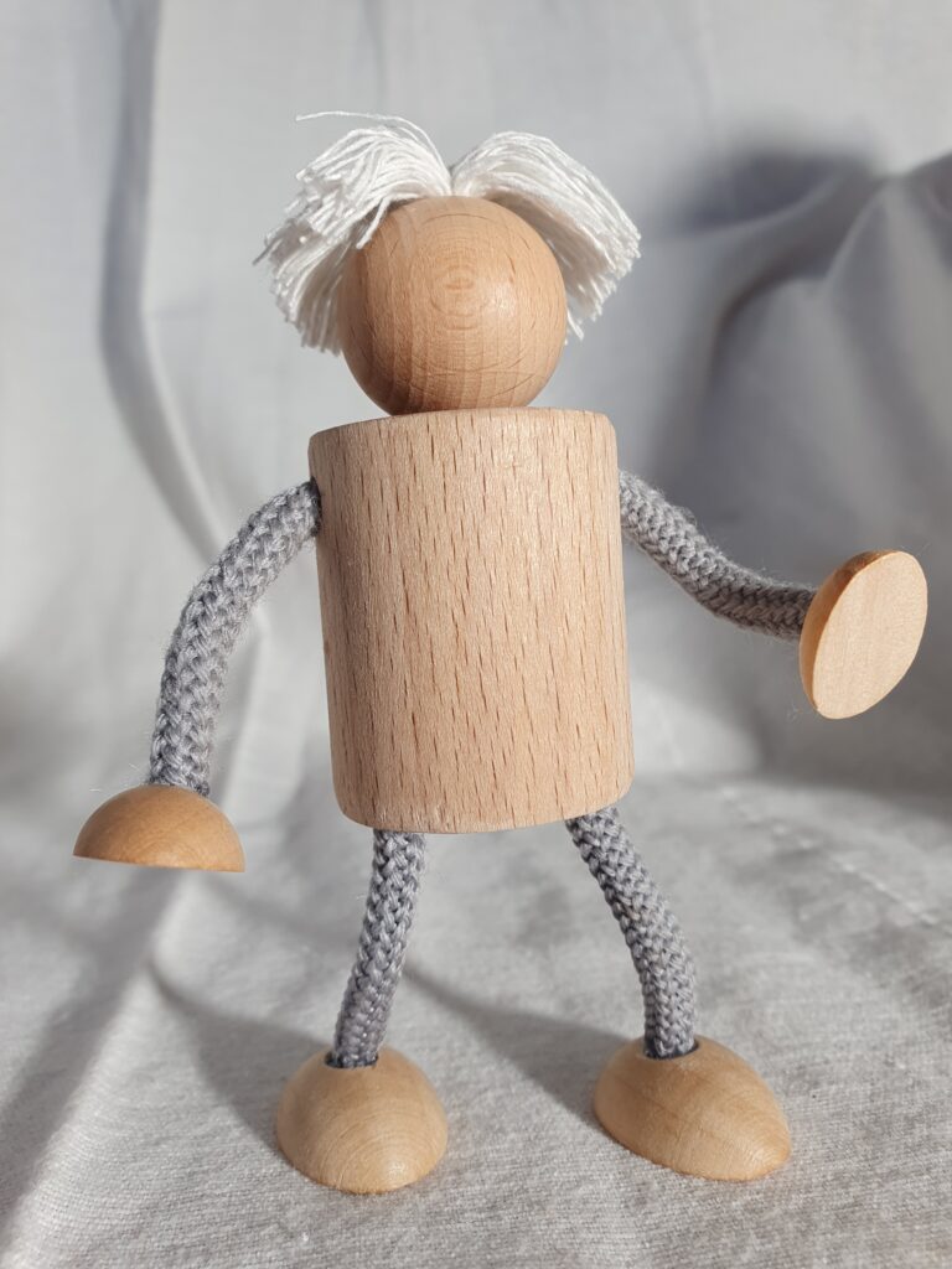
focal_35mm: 26
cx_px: 476
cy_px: 634
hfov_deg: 53.1
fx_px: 953
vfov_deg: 67.3
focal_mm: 4.32
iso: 64
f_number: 2.4
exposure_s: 1/100
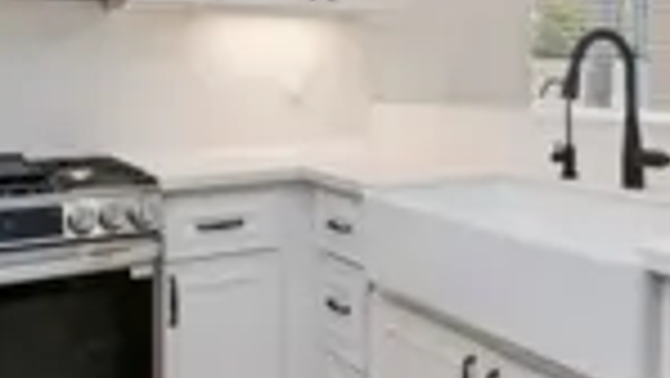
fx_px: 711
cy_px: 86
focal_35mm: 40
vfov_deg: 29.2
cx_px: 360
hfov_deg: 50.4
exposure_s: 1/25
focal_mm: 14
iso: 500
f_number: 10
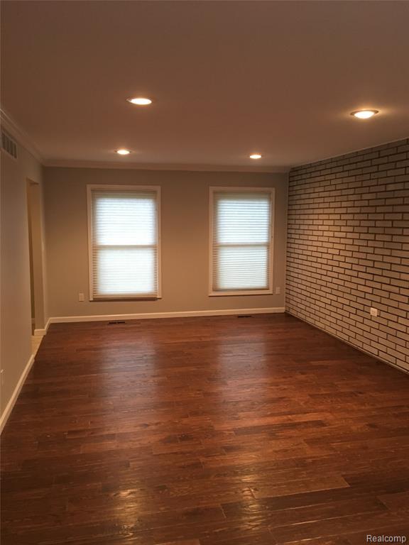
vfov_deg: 61.7
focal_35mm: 29
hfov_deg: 48.2
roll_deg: +0.5
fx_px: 457
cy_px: 272
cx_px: 204
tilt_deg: -7.8
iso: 100
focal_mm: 4.15
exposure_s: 1/30
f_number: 2.2
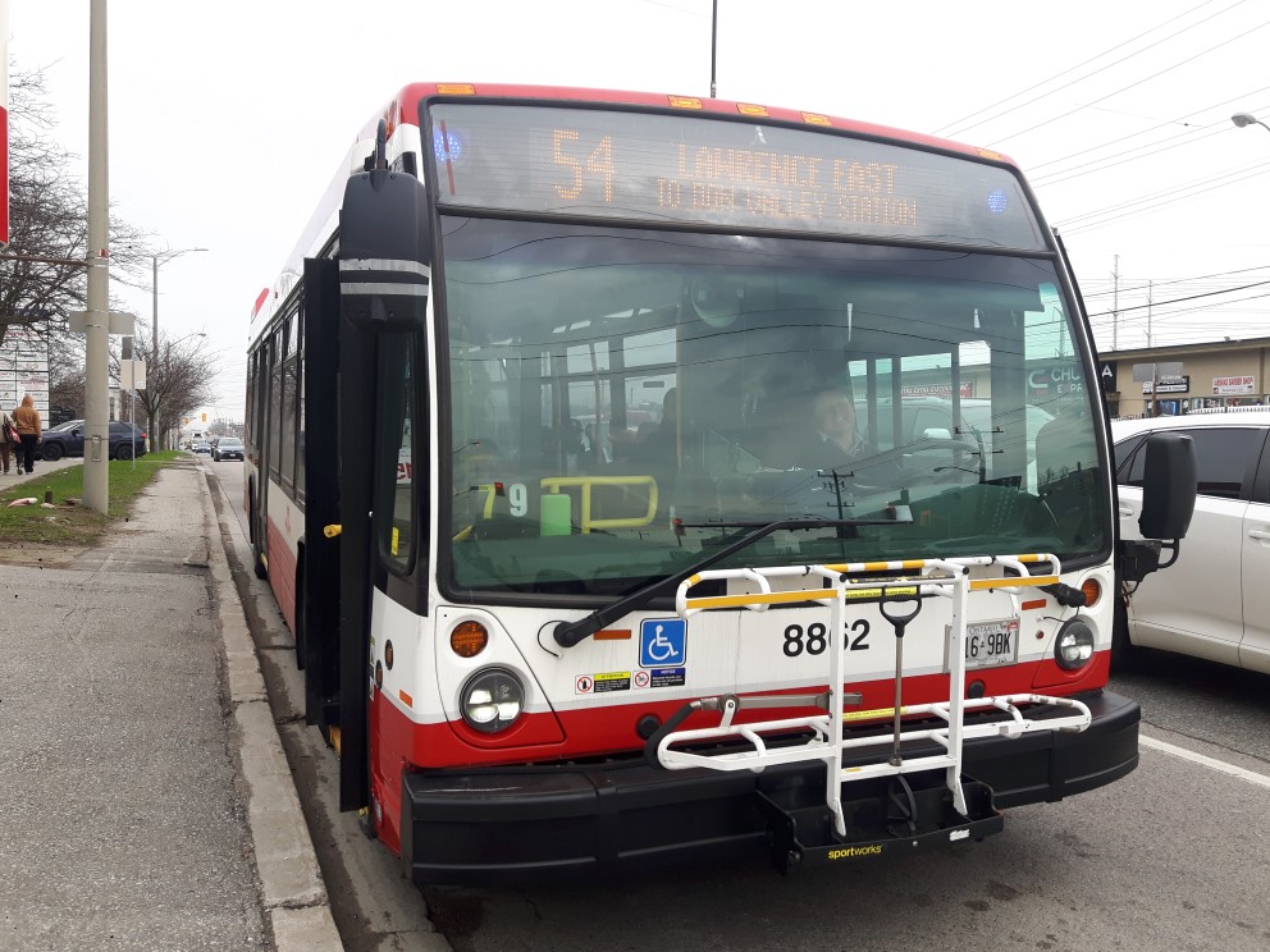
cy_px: 475
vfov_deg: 44.2
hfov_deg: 56.8
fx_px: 1174
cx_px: 640
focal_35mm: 32
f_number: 1.9
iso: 40
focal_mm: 3.7
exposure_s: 1/613
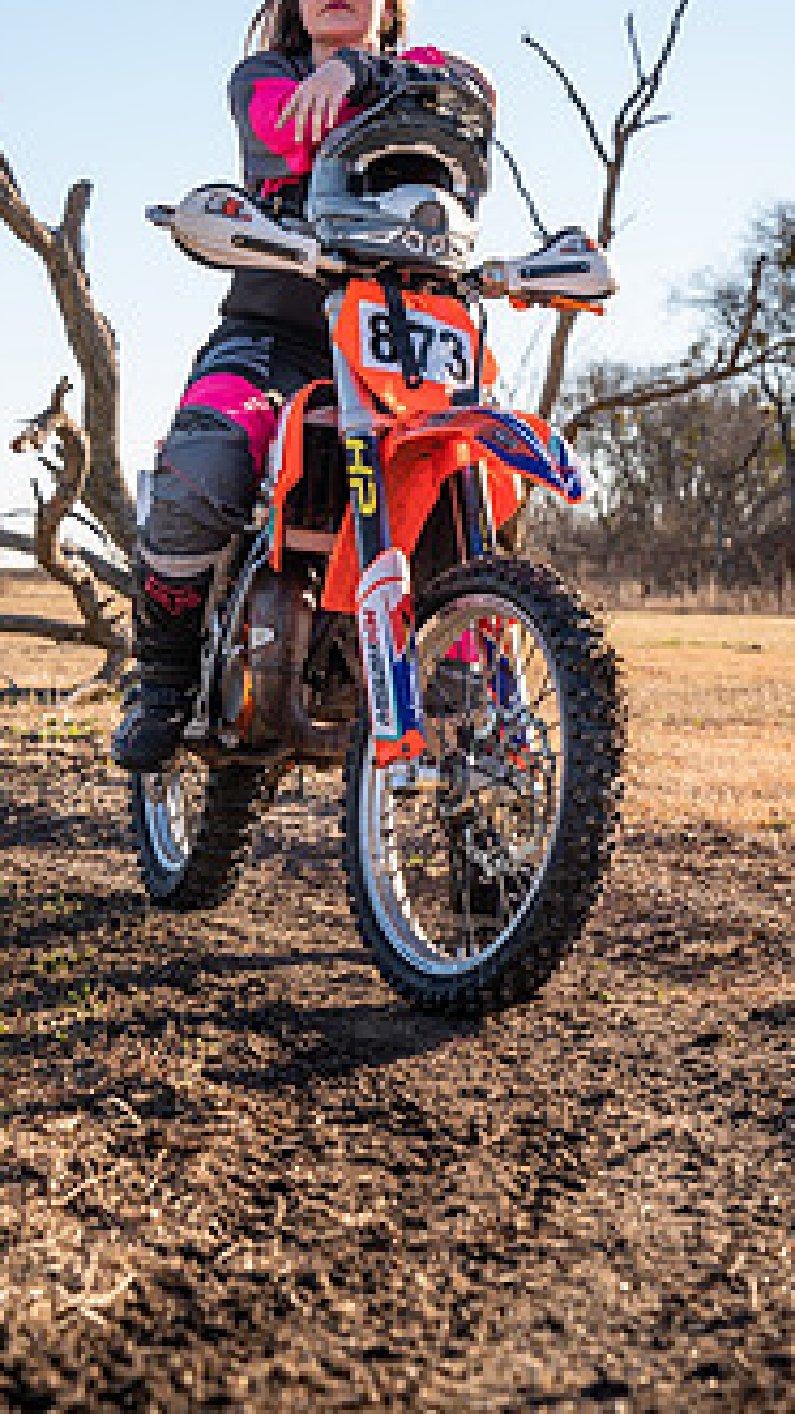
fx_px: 2888
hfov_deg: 15.6
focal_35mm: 77
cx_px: 269
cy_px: 474
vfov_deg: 27.4
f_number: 5
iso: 80
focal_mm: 54
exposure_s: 1/250
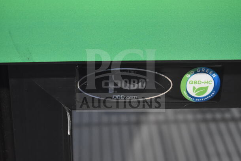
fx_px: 552
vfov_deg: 16.6
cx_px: 120
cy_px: 80
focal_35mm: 82
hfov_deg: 24.6
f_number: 5.6
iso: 2500
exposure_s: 1/100
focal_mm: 55
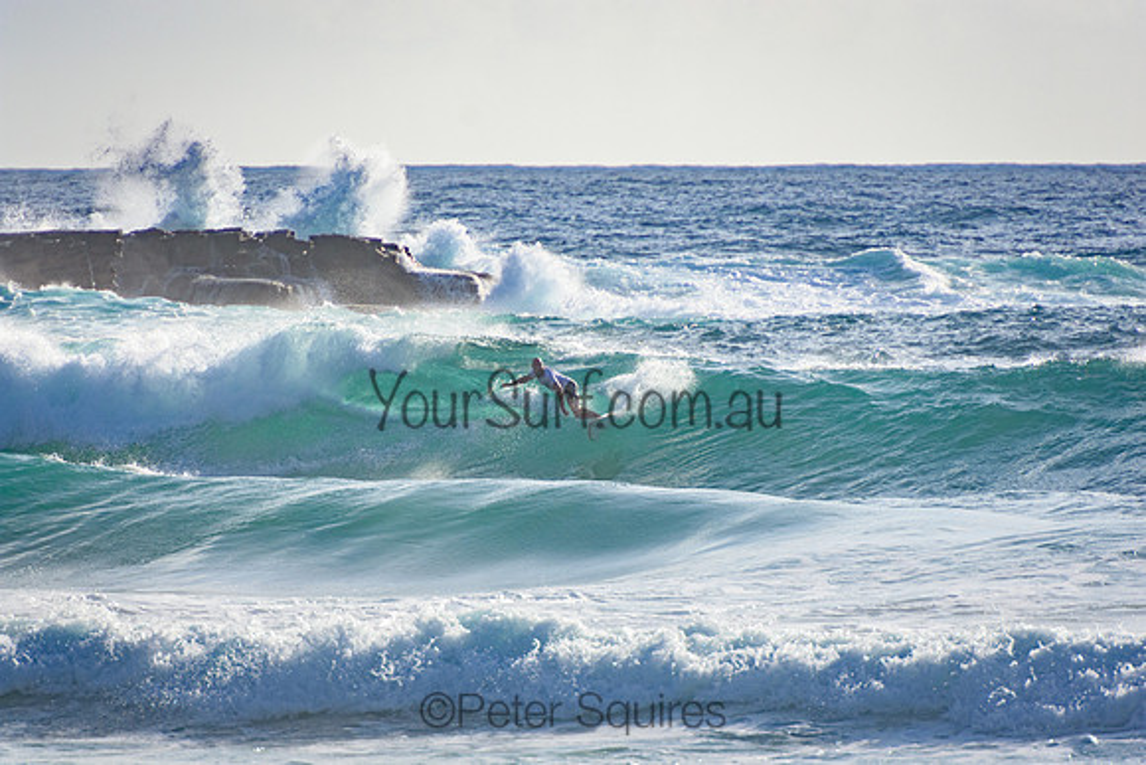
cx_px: 573
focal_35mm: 600
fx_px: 19104
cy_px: 382
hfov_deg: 3.4
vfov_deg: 2.3
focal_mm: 400
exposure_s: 1/2000
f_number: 5.6
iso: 280
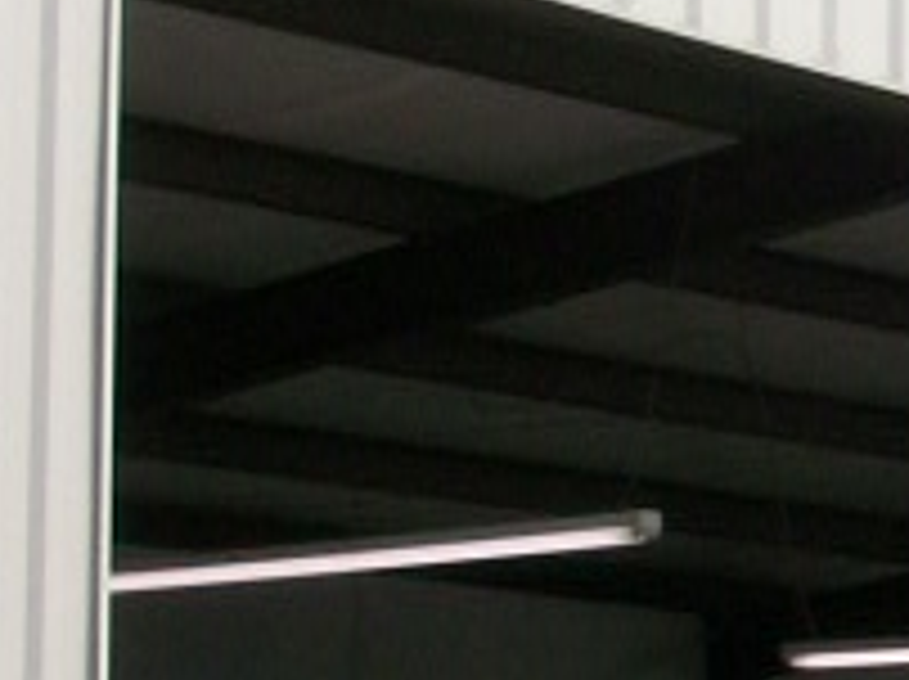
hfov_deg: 8.7
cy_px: 757
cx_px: 1336
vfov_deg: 6.6
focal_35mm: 222
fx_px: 5823
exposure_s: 1/250
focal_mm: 6.3
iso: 80
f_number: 5.6
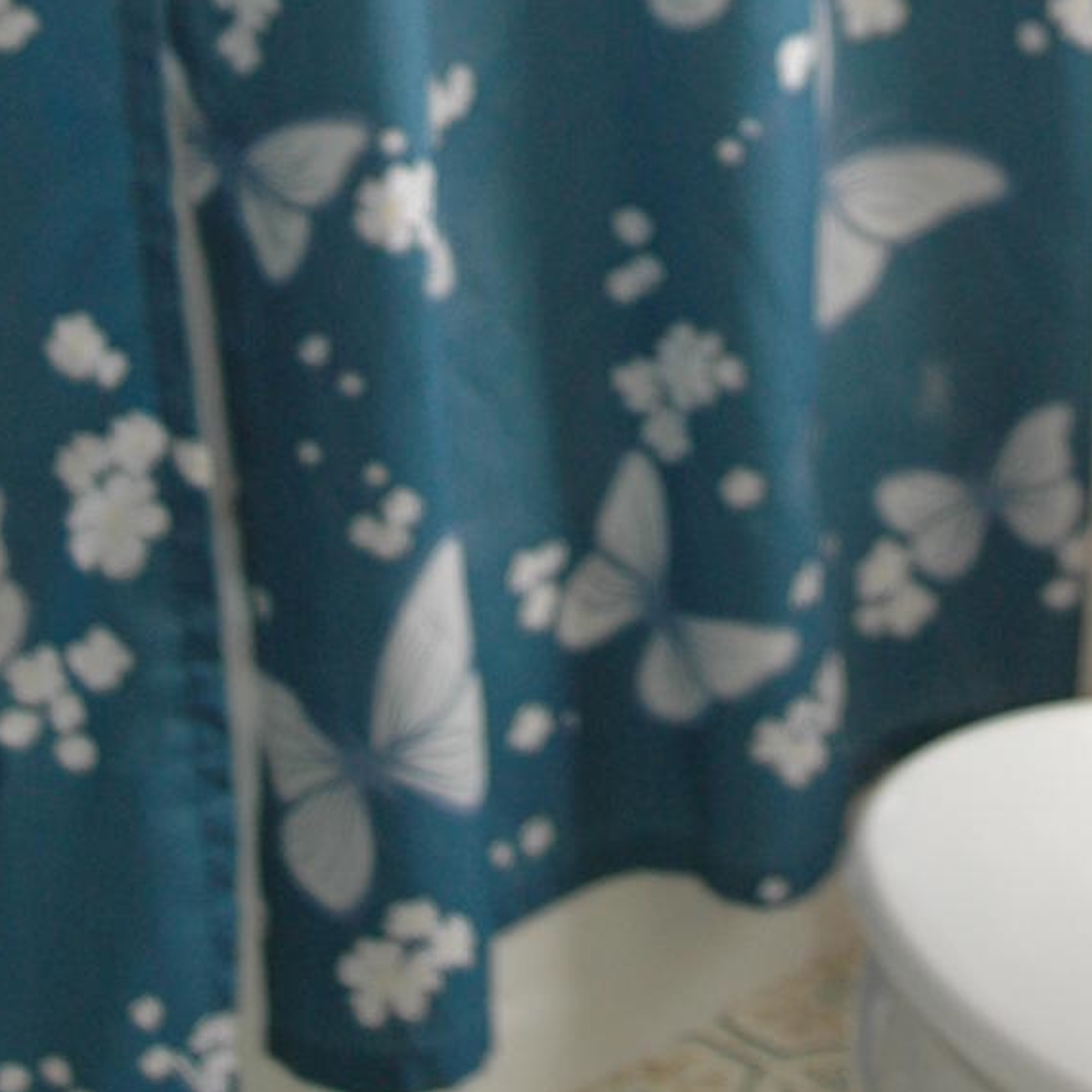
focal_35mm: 143
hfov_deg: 12.1
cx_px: 959
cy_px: -600
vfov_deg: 11.6
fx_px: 5104
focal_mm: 32
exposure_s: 1/100
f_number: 4
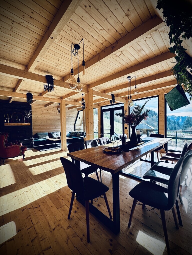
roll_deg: +0.5
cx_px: 96
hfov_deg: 85.7
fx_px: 104
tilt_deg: -1.0
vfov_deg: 102.1
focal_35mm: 14
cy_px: 128
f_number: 2.2
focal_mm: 2.22
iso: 40
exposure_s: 1/99
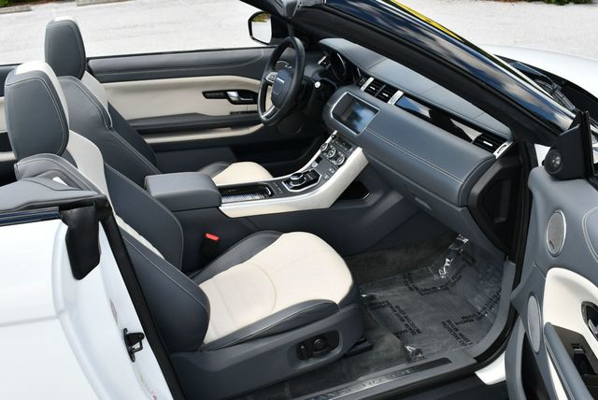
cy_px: 200
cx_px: 299
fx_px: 599
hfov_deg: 53.1
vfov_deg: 36.9
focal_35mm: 36
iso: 200
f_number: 5.6
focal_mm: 18
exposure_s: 1/250
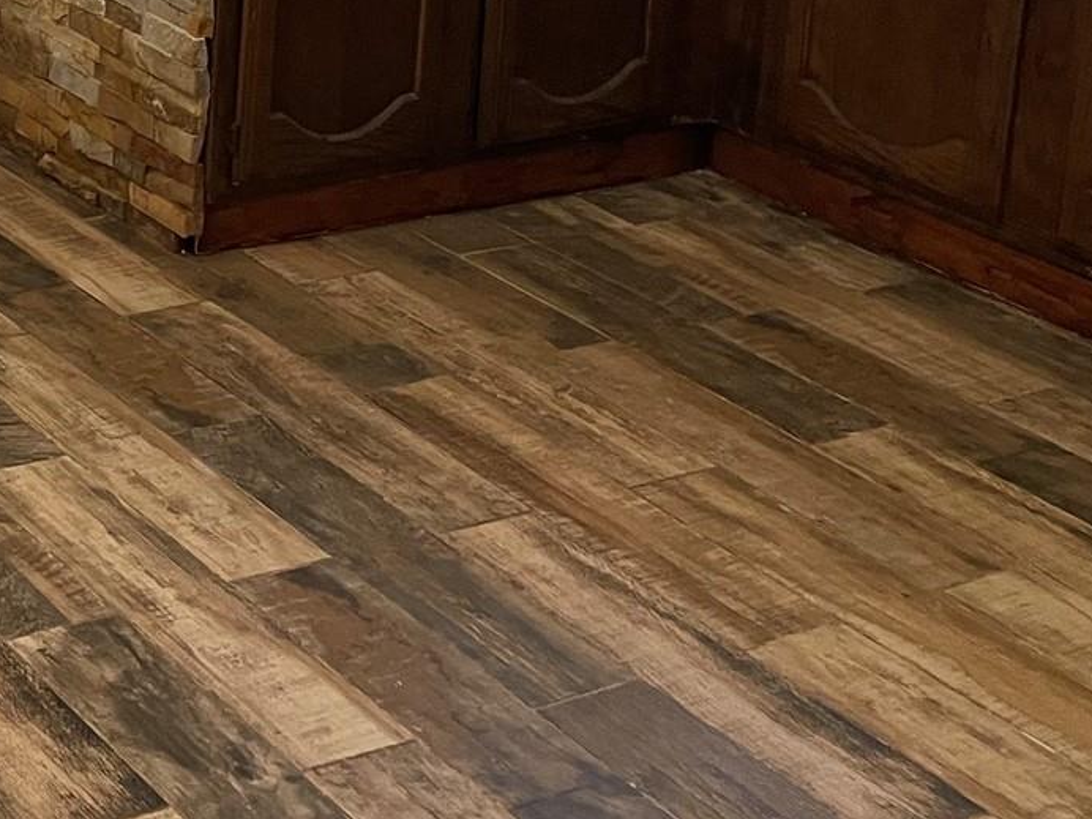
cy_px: -390
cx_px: -513
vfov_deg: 17.3
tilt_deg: -7.7
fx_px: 2429
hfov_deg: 21.5
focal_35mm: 77
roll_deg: -1.6
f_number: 1.6
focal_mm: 4.2
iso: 125
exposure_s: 1/60
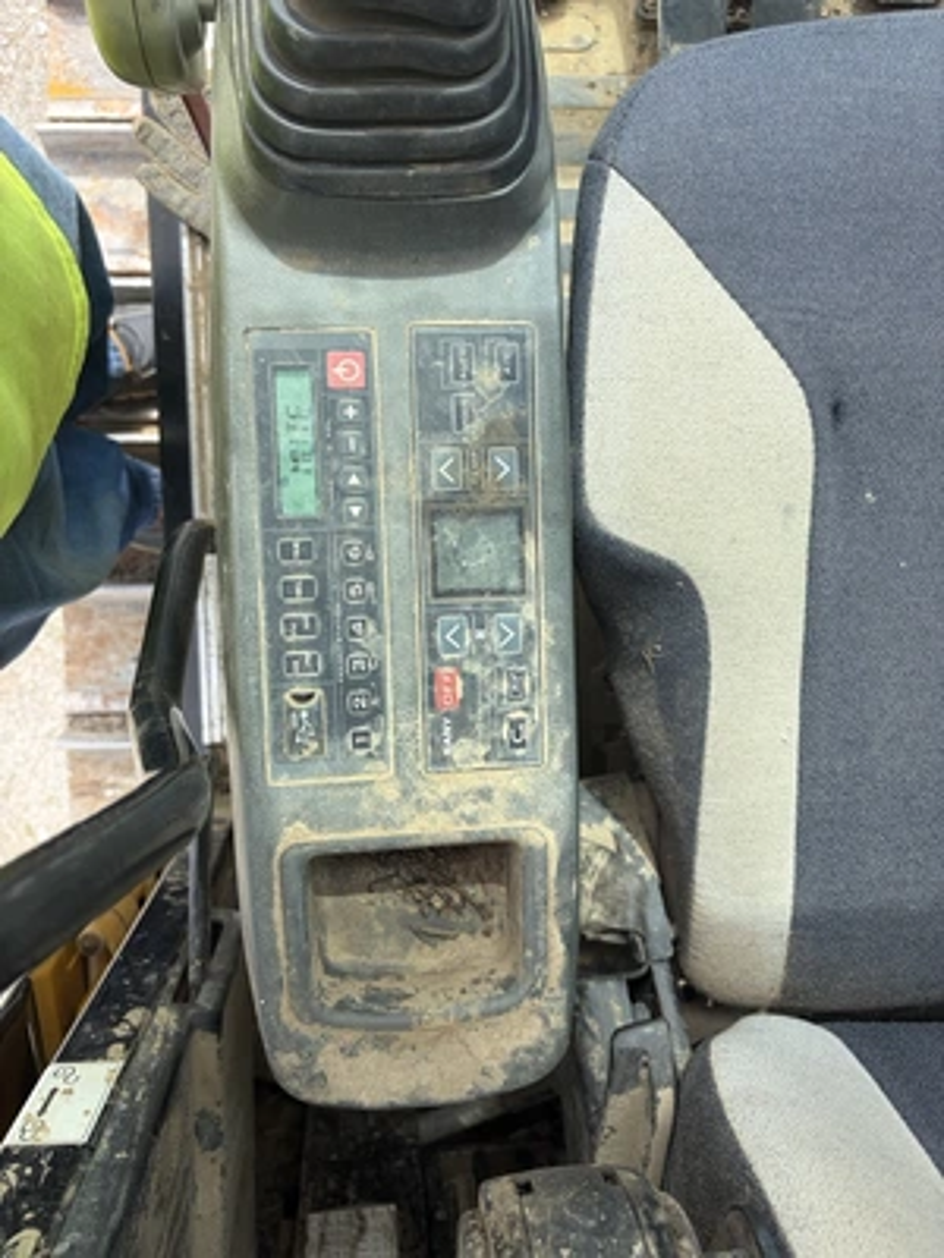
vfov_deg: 67.3
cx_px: 472
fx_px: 945
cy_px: 629
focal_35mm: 26
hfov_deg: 53.1
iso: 50
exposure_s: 1/895
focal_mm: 5.96
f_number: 1.6
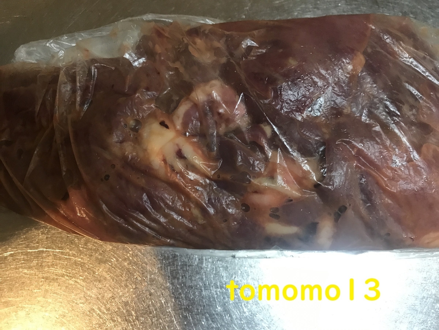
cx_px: 220
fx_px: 355
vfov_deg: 49.7
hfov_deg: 63.4
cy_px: 165
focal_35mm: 28
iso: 100
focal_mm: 3.99
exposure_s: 1/17
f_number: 1.8
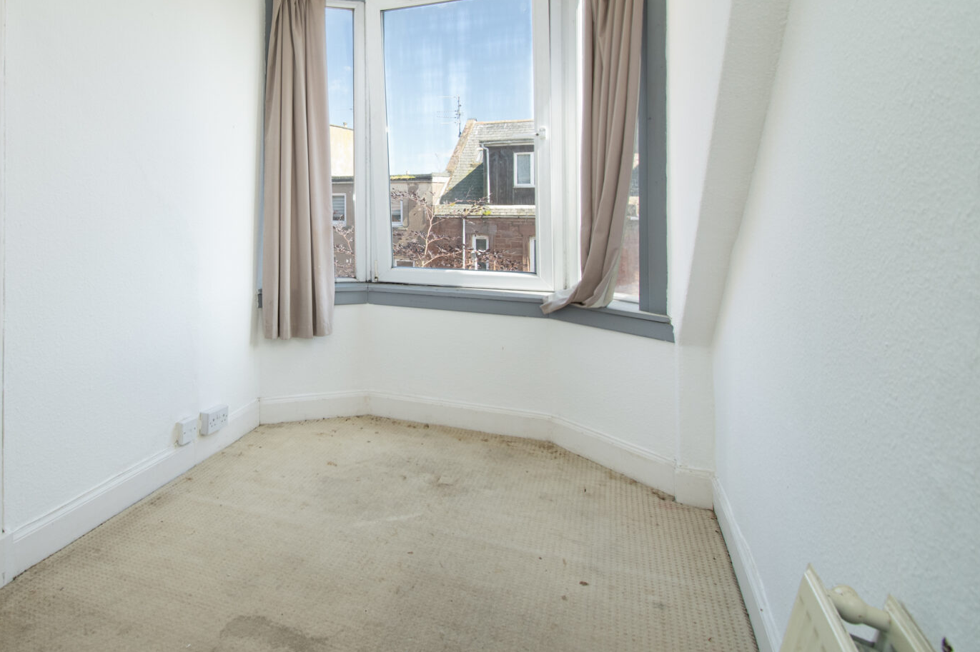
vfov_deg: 58.5
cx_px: 300
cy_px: 236
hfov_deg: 77.7
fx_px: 571
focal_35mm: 21
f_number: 8
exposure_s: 1/13
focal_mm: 10
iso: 250
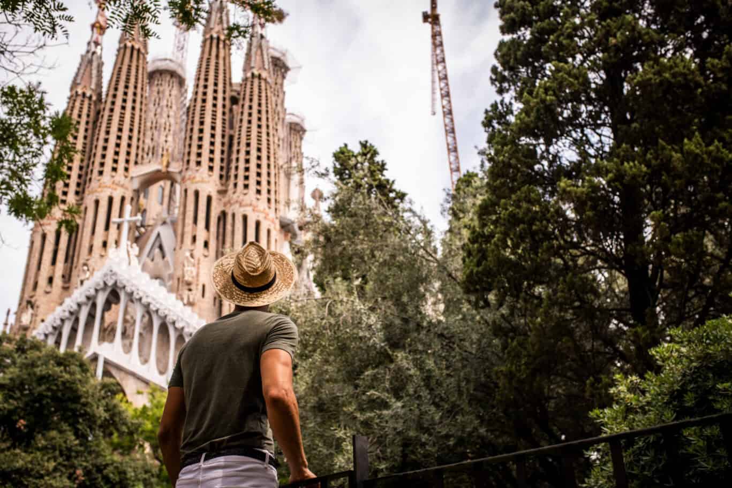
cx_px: 366
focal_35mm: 35
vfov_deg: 37.9
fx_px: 712
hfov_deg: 54.4
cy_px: 244
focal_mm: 35
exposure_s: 1/500
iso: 80
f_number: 4
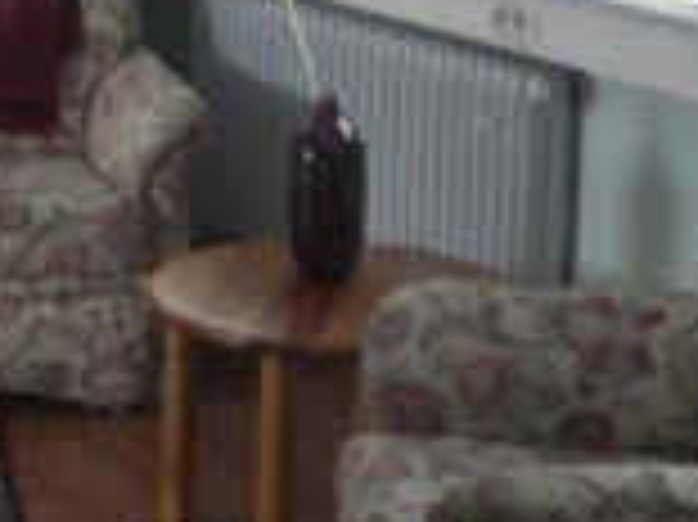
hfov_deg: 17.7
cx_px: 117
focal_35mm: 110
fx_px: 2216
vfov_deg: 13.3
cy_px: 45
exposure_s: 1/25
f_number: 3.1
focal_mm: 6.3
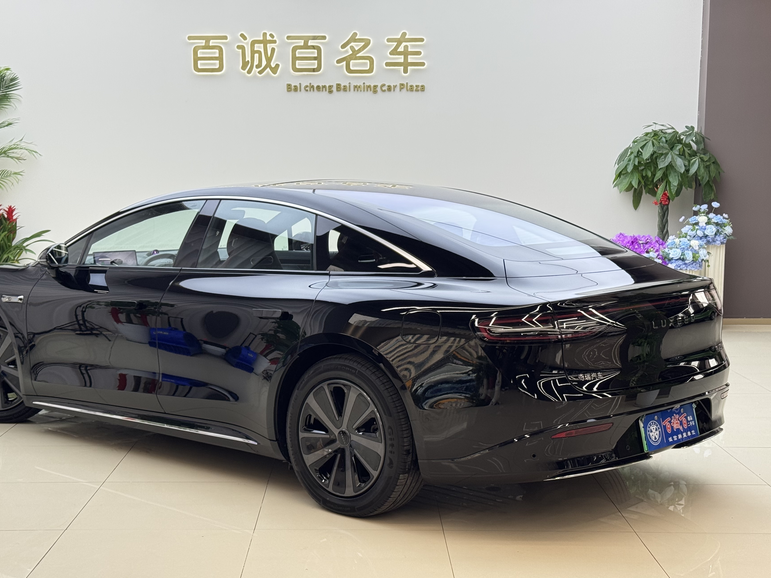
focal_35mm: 56
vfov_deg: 26.1
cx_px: 333
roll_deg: +0.1
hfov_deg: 34.3
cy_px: 323
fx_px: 1247
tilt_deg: -7.1
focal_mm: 6.76
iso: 64
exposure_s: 1/100
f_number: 1.78
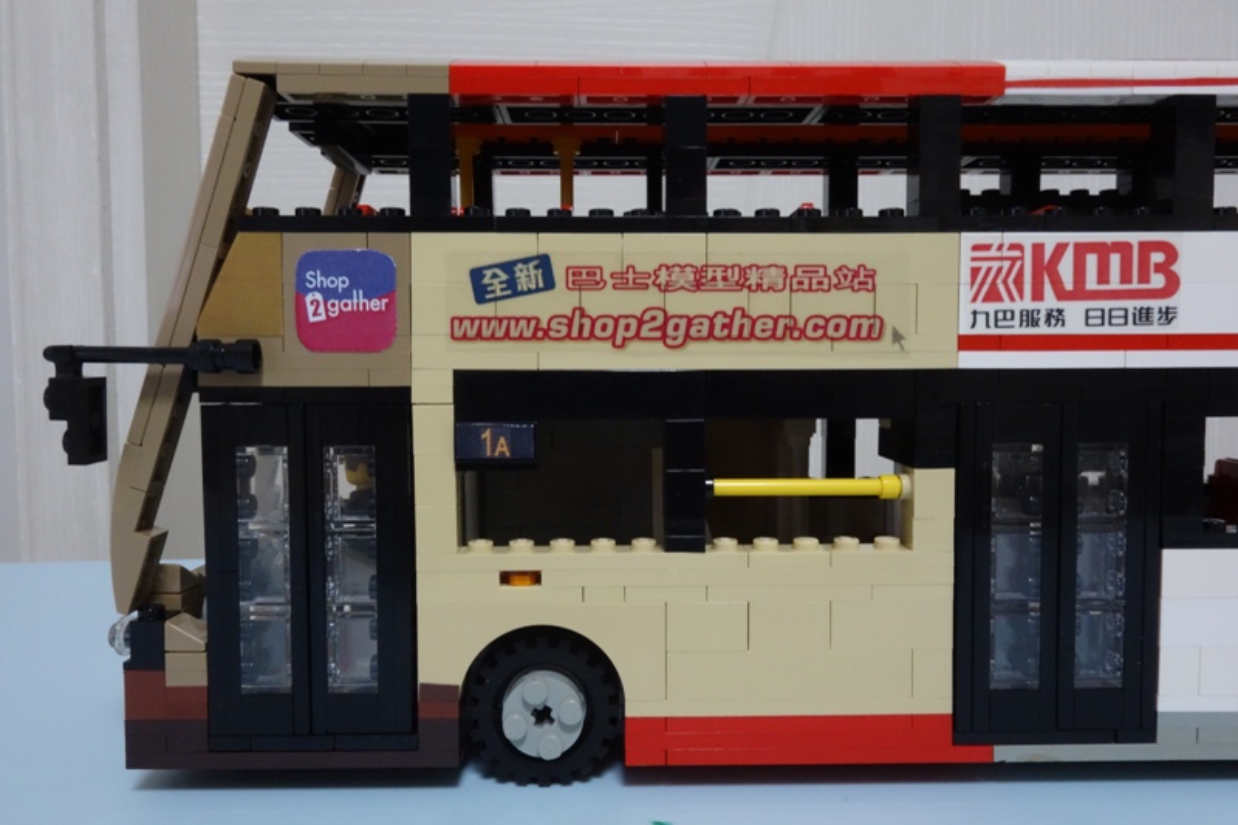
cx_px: 619
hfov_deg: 65.5
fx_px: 963
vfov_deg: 46.4
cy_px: 412
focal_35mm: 28
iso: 1600
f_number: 11
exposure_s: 1/4
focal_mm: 10.4
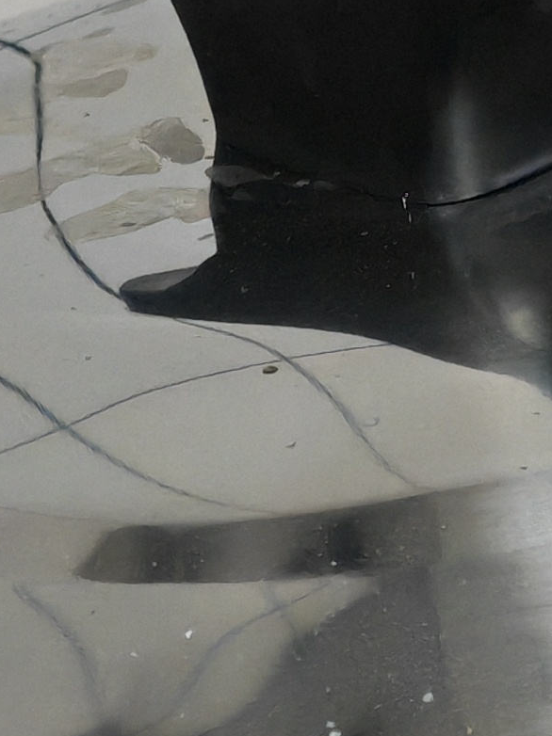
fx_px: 2787
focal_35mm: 131
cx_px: 320
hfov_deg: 11.3
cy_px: 1112
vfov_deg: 14.1
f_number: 1.9
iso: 800
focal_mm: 5.3
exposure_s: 1/79
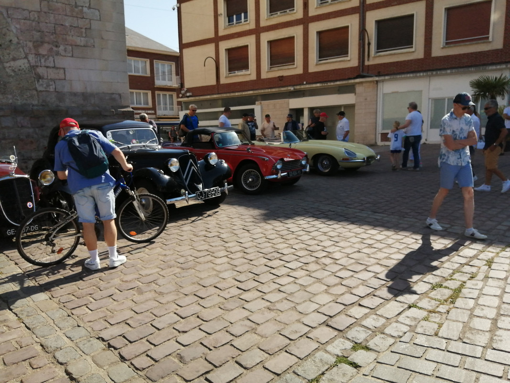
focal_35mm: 26
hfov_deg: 67.3
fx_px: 383
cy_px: 192
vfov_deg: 53.1
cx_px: 255
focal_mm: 3.46
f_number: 1.8
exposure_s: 1/1587
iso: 50
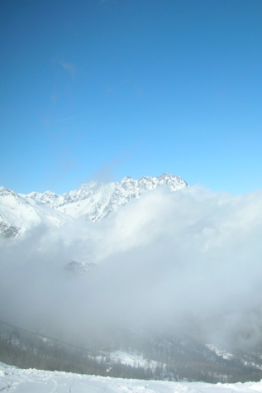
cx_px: 236
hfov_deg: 26.6
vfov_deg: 40.3
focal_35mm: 49
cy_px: 197
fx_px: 534
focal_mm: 5.8
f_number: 8.5
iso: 50
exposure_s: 1/250
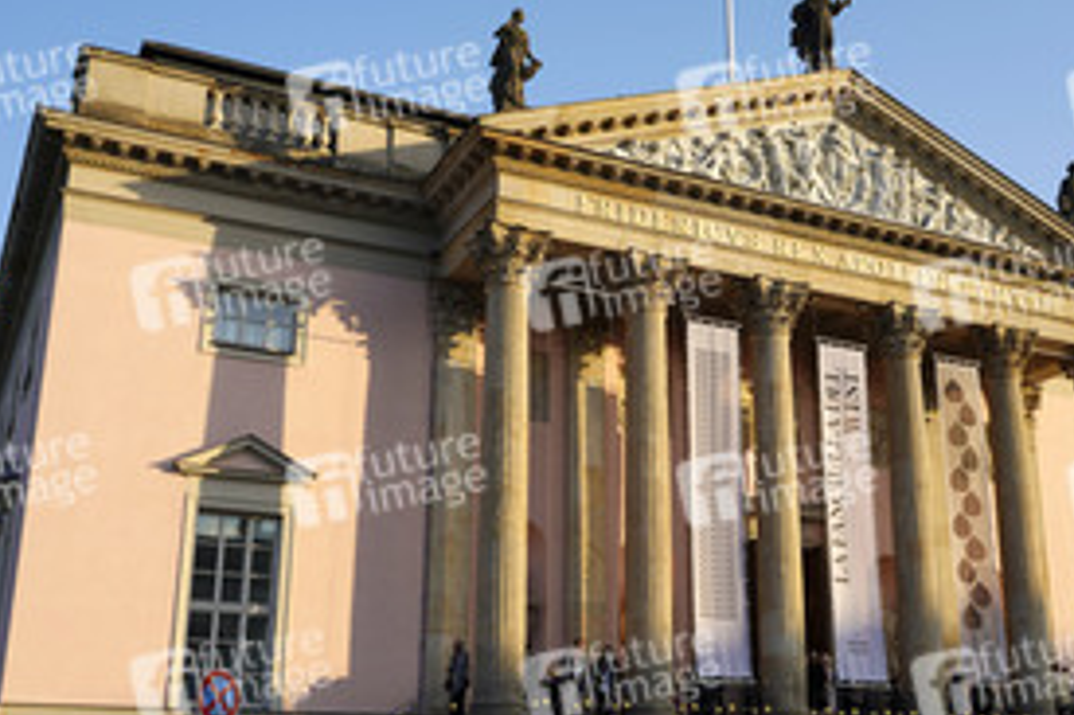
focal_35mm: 46
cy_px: 383
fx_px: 1371
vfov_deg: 29.2
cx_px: 674
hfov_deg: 42.4
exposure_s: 1/400
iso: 100
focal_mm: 28
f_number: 5.6
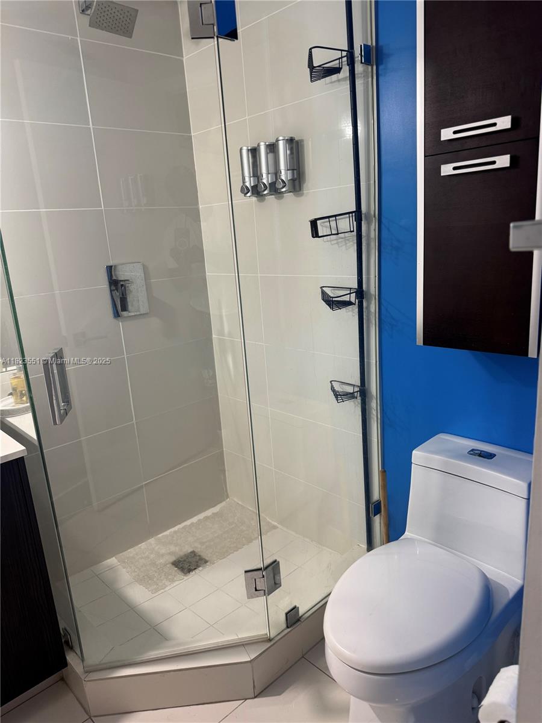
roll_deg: +4.5
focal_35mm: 24
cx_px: 271
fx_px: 501
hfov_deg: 56.8
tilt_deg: -14.5
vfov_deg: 71.6
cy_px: 362
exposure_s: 1/60
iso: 200
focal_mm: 6.76
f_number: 1.78
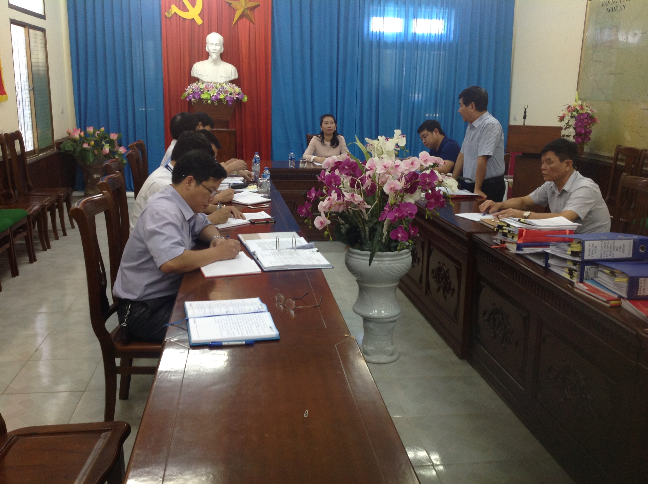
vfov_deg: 40.6
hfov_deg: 52.7
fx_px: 654
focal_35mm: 35
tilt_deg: -16.2
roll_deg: -2.4
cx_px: 324
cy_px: 242
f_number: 2.4
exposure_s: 1/15
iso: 80
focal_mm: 4.28
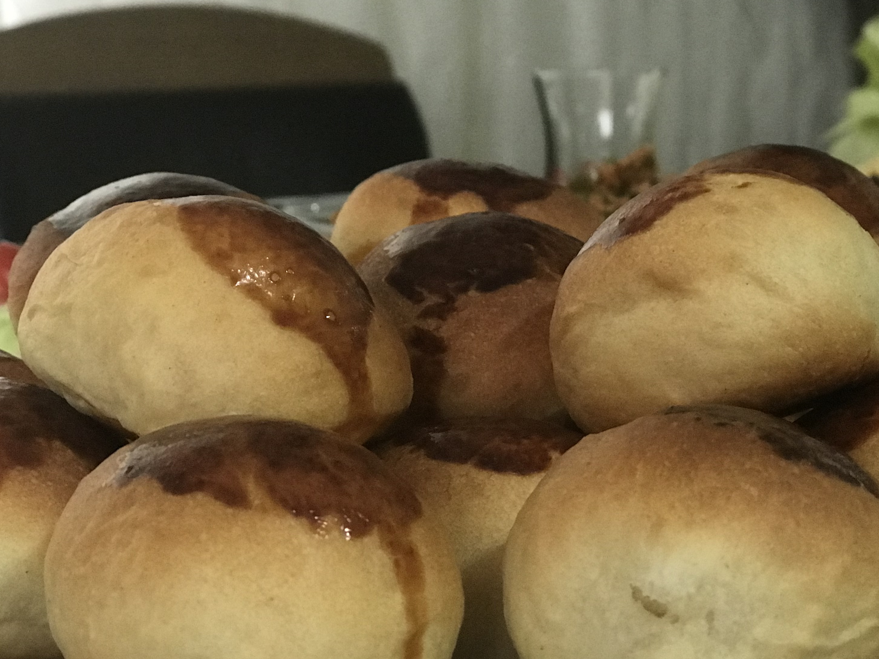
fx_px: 2006
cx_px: 464
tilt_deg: -8.9
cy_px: 371
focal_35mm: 79
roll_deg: +1.9
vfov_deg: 18.7
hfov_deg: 24.7
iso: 500
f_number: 2.8
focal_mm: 6.6
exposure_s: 1/50
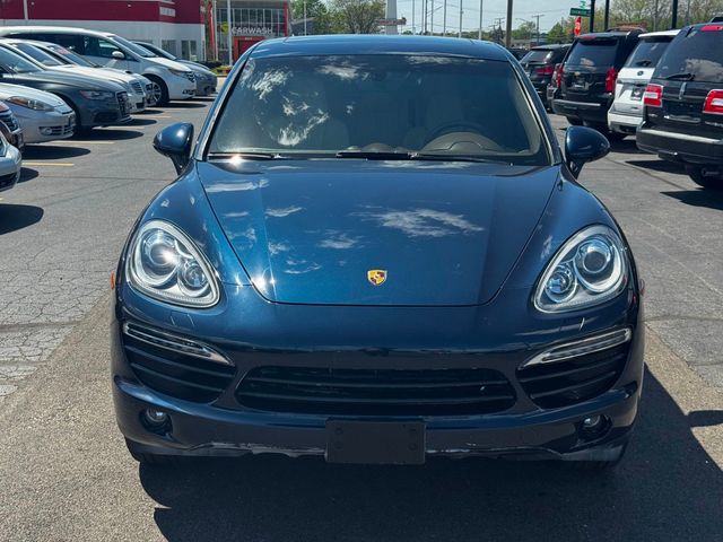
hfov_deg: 39.7
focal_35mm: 48
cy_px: 271
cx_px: 362
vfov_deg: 30.3
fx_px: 1003
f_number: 1.78
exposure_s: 1/2833
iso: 64
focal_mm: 6.76
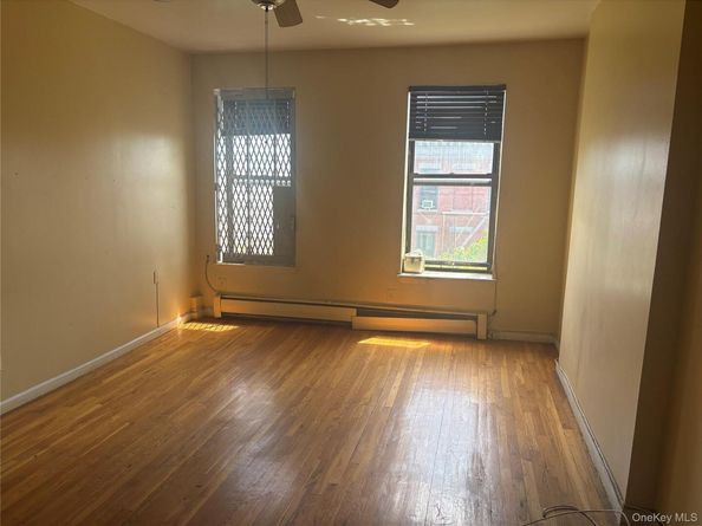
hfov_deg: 67.3
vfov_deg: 53.0
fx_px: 527
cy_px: 263
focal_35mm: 26
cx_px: 351
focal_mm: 5.96
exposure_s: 1/236
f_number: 1.6
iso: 80
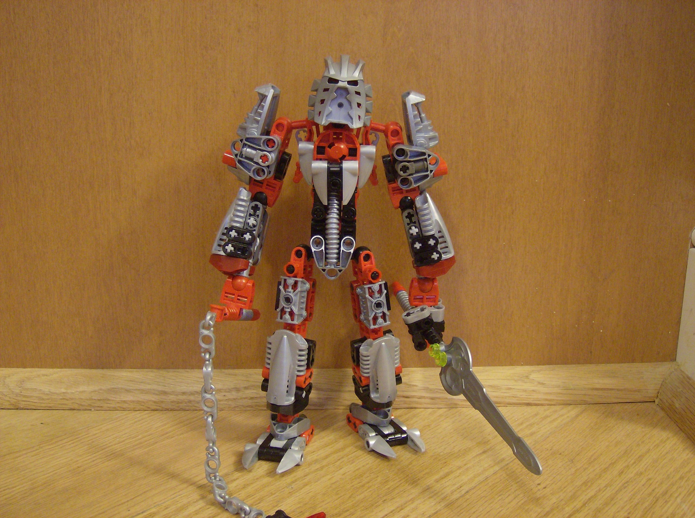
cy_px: 259
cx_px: 348
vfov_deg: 37.6
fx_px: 761
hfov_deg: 49.1
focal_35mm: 38
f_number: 2.9
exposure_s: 1/4.64
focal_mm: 6.4
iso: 200
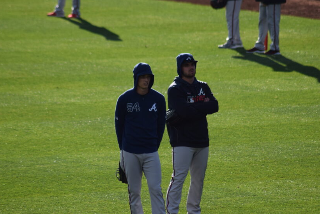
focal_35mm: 466
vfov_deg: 3.0
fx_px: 4143
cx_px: 161
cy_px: 107
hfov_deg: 4.4
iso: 400
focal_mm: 300
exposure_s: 1/1250
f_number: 5.6
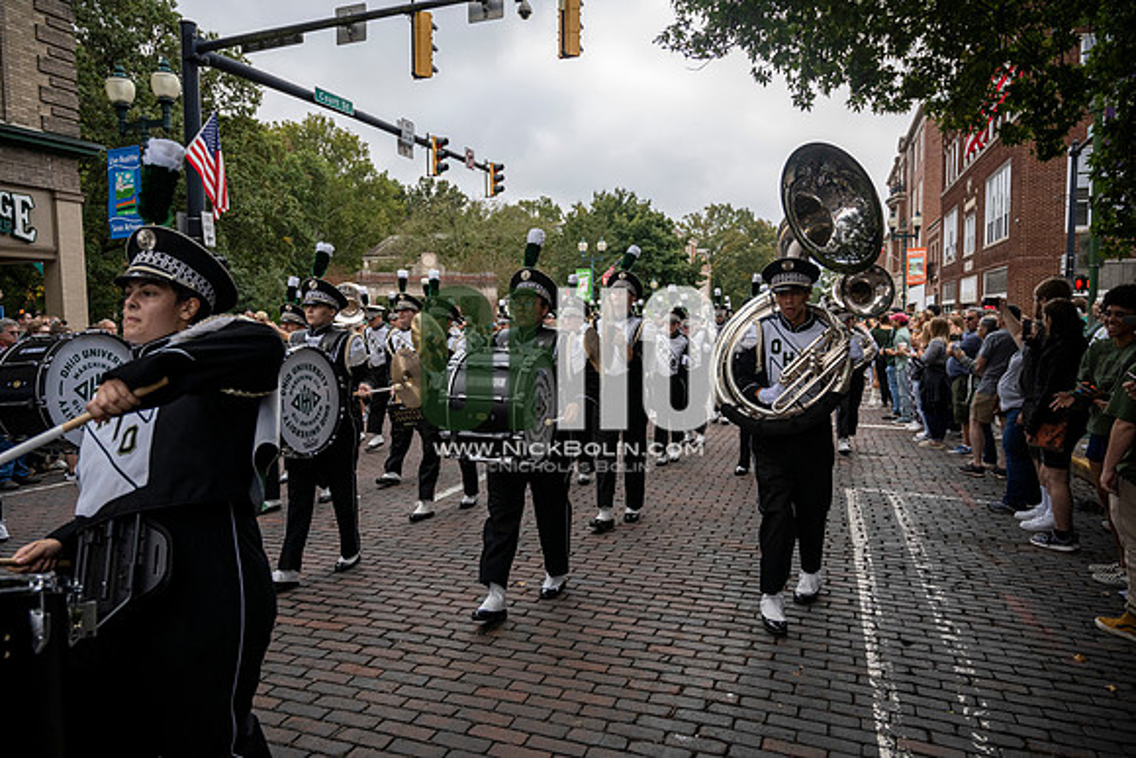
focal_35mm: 24
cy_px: 379
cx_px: 568
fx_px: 757
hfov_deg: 73.7
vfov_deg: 53.2
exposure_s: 1/1600
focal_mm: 24
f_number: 4
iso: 500
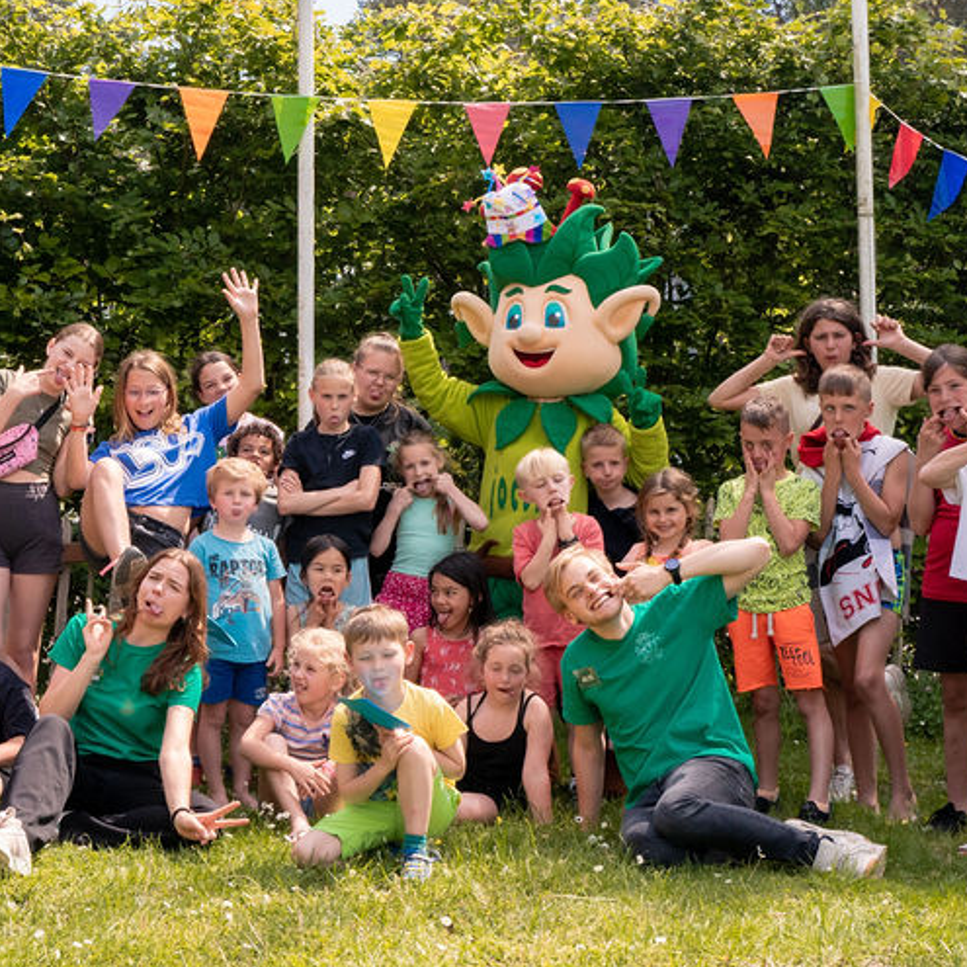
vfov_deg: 27.2
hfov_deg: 27.0
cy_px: 368
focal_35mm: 63
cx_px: 254
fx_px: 1991
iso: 1000
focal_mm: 28
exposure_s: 1/500
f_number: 11
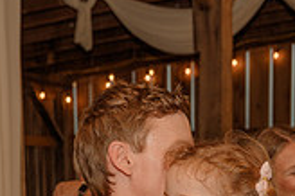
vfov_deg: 12.0
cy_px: 306
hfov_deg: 18.9
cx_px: 149
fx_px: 884
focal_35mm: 108
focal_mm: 30.5
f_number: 4
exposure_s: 1/200
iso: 320
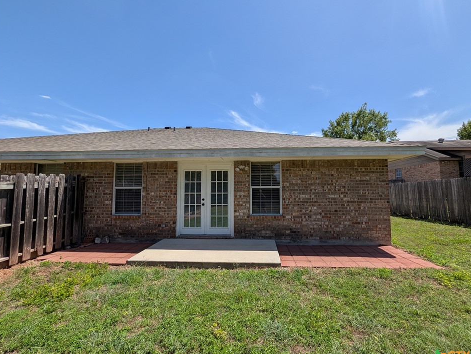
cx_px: 249
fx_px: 177
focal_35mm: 13
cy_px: 182
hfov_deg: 106.0
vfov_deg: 89.9
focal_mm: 2.02
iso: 47
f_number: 1.7
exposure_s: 1/3436
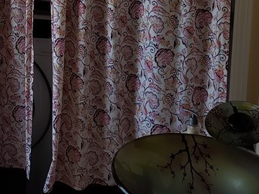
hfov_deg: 25.3
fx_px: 554
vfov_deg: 18.6
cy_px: -55
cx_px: 14
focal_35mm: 74
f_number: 2.4
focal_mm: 4.3
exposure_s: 1/60
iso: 125
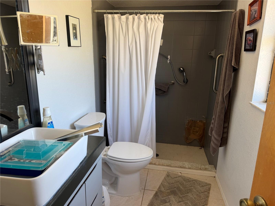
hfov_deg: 71.6
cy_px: 103
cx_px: 138
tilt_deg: -14.0
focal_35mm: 24
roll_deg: -0.8
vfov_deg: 56.8
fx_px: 191
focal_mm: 6.76
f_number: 1.78
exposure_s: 1/121
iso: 100
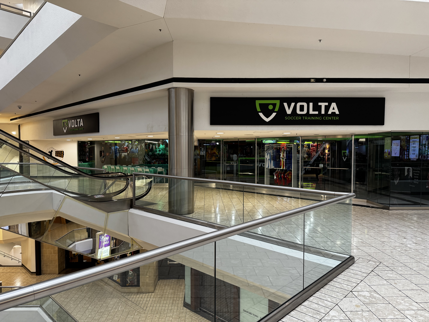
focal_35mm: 24
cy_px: 161
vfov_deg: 56.8
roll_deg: -0.3
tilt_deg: -3.2
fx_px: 297
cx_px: 214
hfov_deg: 71.6
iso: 160
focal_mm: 6.76
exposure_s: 1/120
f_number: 1.78
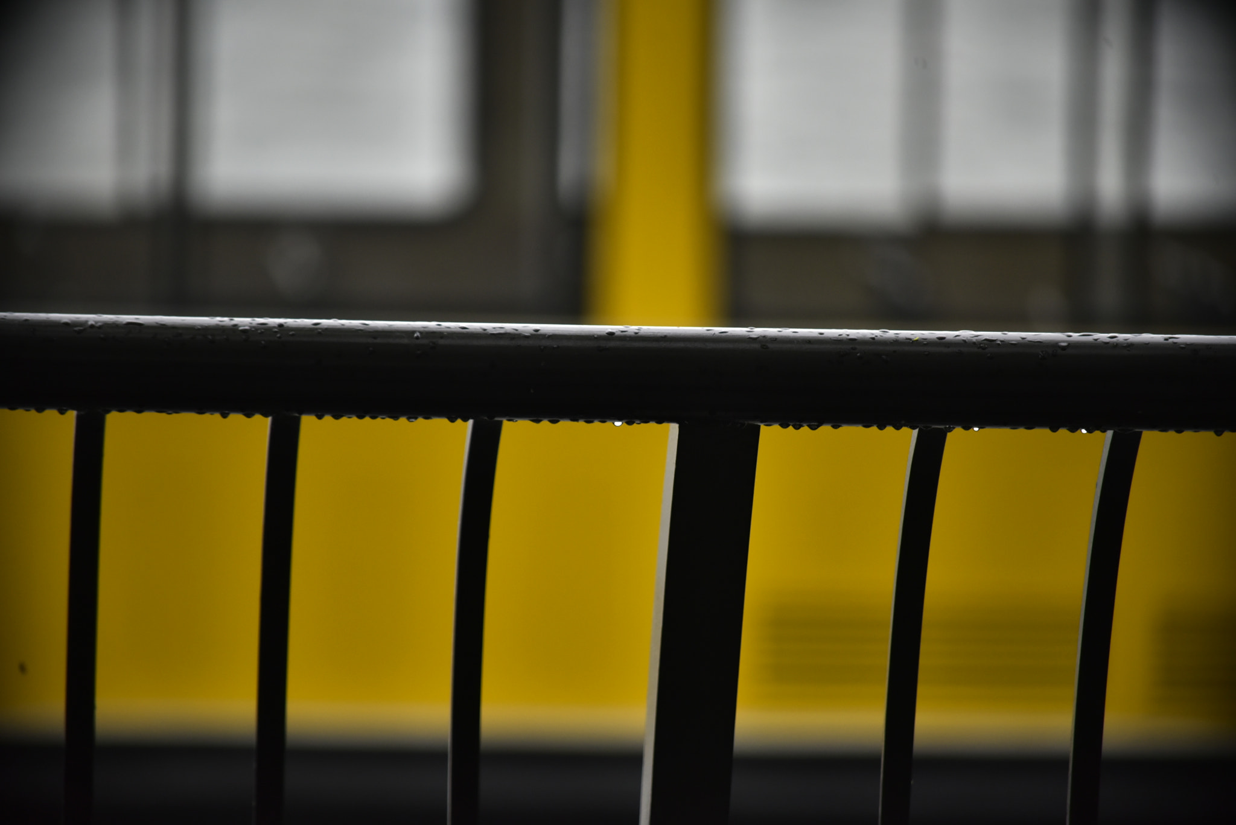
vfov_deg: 4.6
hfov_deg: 6.9
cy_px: 412
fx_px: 10303
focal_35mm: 300
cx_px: 618
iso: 1250
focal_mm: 300
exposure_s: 1/320
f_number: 5.6
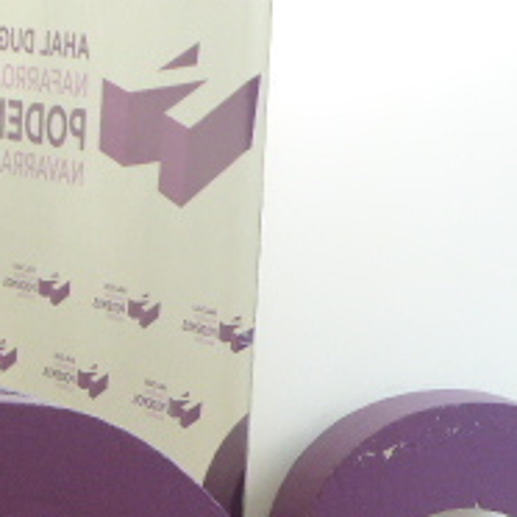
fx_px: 2923
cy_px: 603
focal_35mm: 173
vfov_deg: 10.0
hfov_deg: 9.9
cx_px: 678
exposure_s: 1/60
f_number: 4.1
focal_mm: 9.6
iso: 250
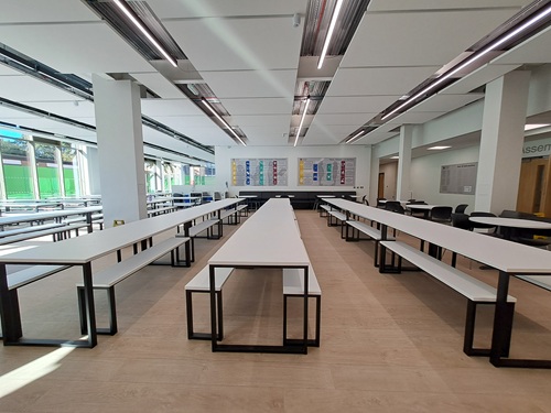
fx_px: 207
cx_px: 276
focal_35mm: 13
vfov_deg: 89.9
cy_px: 206
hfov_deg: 106.2
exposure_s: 1/100
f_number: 2.2
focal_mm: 1.42
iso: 40
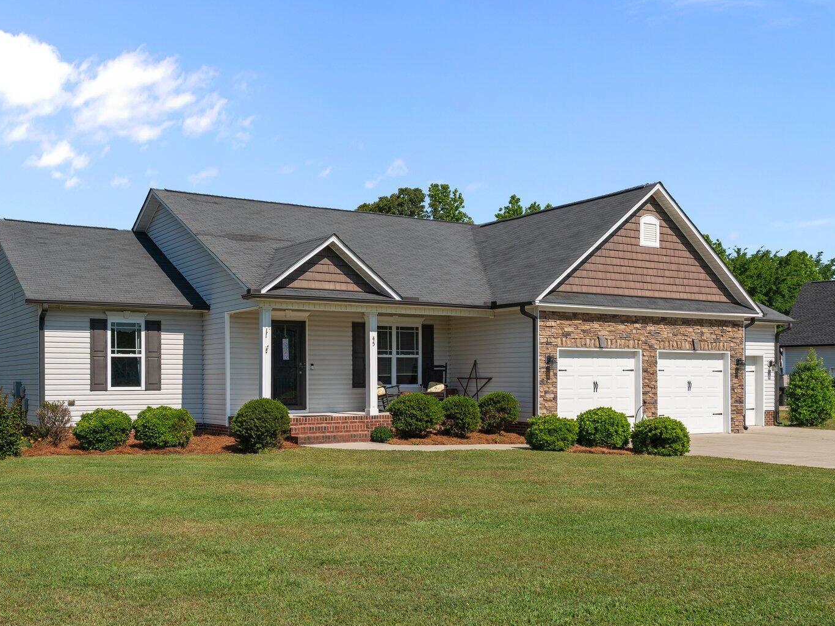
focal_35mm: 37
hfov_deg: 50.4
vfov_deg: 38.8
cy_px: 362
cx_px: 381
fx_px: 886
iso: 400
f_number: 8
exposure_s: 1/1250
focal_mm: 25.5
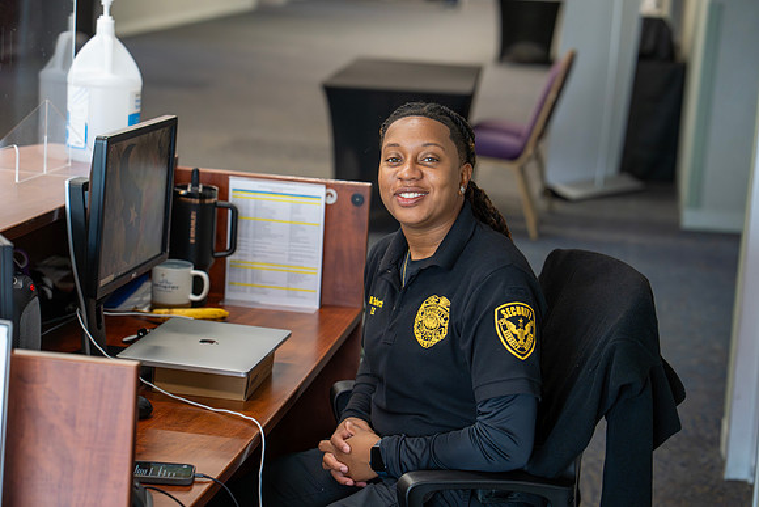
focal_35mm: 85
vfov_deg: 16.1
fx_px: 1792
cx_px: 380
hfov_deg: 23.9
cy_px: 254
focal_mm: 85
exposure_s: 1/160
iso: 1000
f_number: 3.5
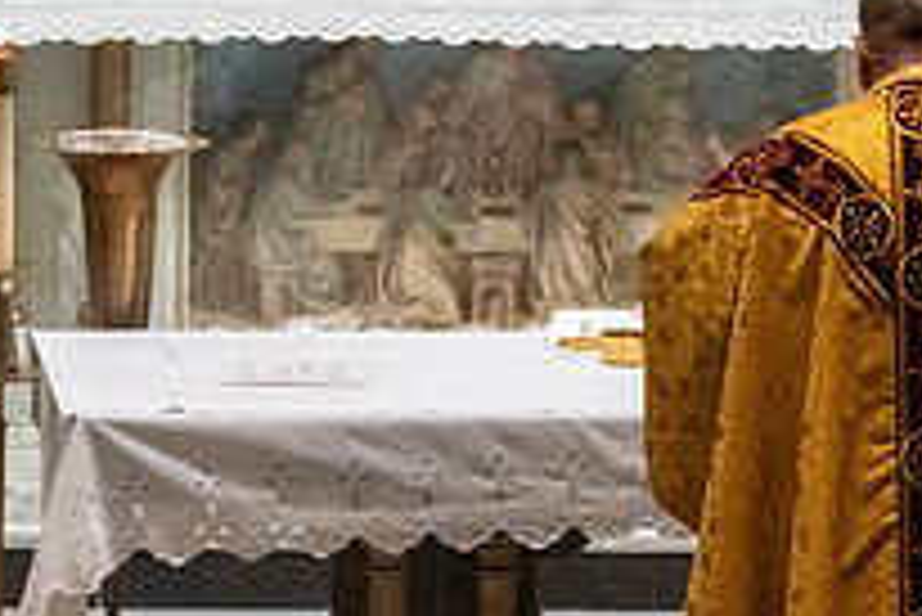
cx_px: 841
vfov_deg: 2.4
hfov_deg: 3.5
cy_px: 524
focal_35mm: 585
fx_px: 14993
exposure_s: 1/60
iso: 5000
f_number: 14
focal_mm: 200
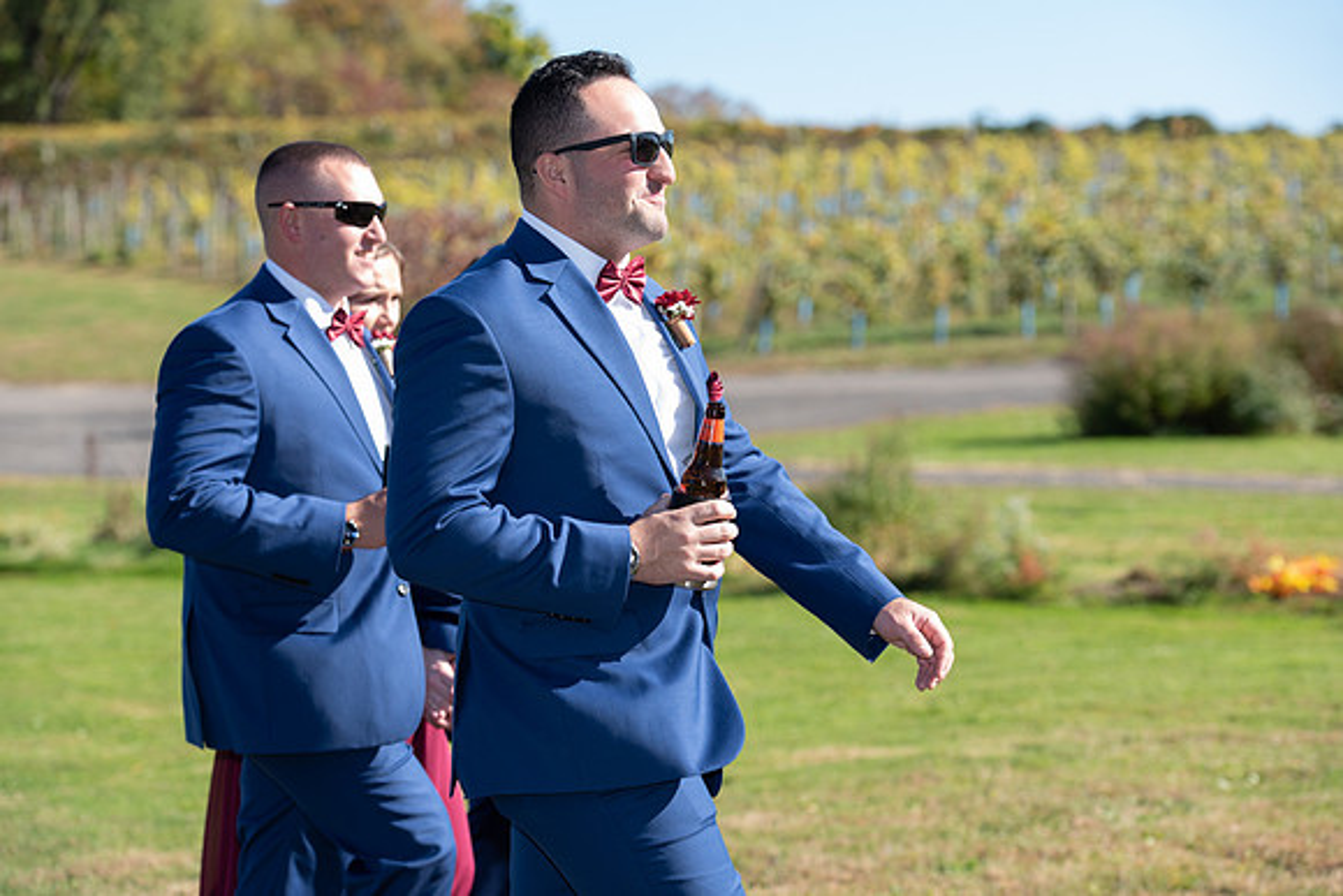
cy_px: 448
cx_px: 672
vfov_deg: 13.4
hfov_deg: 20.0
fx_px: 3806
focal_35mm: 102
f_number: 5
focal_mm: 102
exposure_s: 1/250
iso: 80
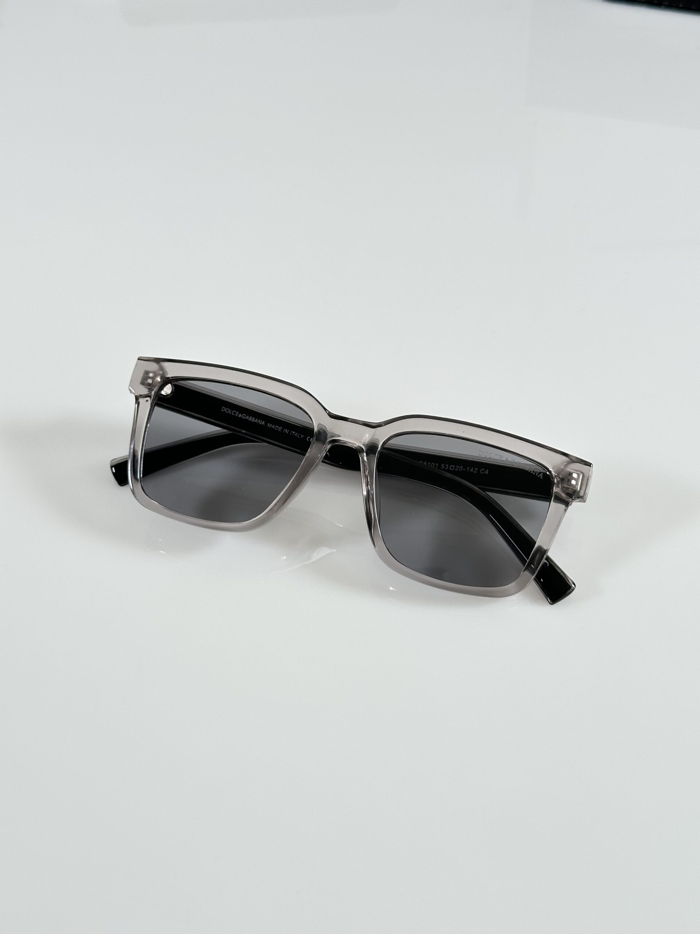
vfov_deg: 39.7
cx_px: 350
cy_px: 467
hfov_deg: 30.3
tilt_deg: -49.7
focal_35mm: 48
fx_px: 1294
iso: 64
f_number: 1.78
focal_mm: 6.86
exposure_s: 1/121
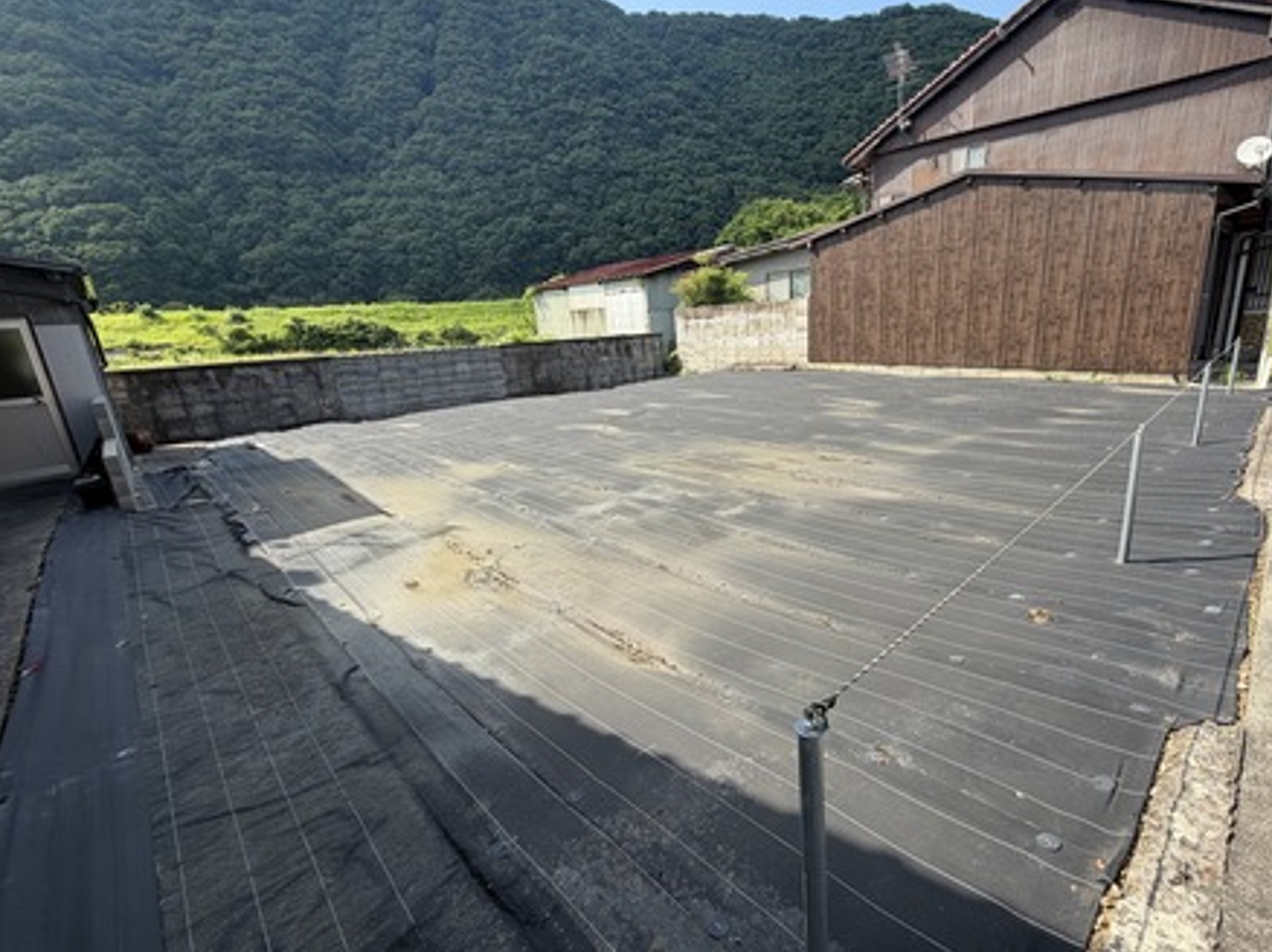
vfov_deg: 78.1
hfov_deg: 94.0
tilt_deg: -14.3
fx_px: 588
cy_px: 475
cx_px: 720
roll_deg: +3.2
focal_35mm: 16
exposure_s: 1/502
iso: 40
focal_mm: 2.22
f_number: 2.2
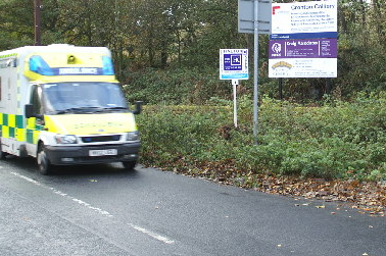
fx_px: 653
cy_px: 67
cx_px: 312
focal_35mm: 61
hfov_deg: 32.0
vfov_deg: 22.0
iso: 100
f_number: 3.5
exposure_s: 1/50
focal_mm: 24
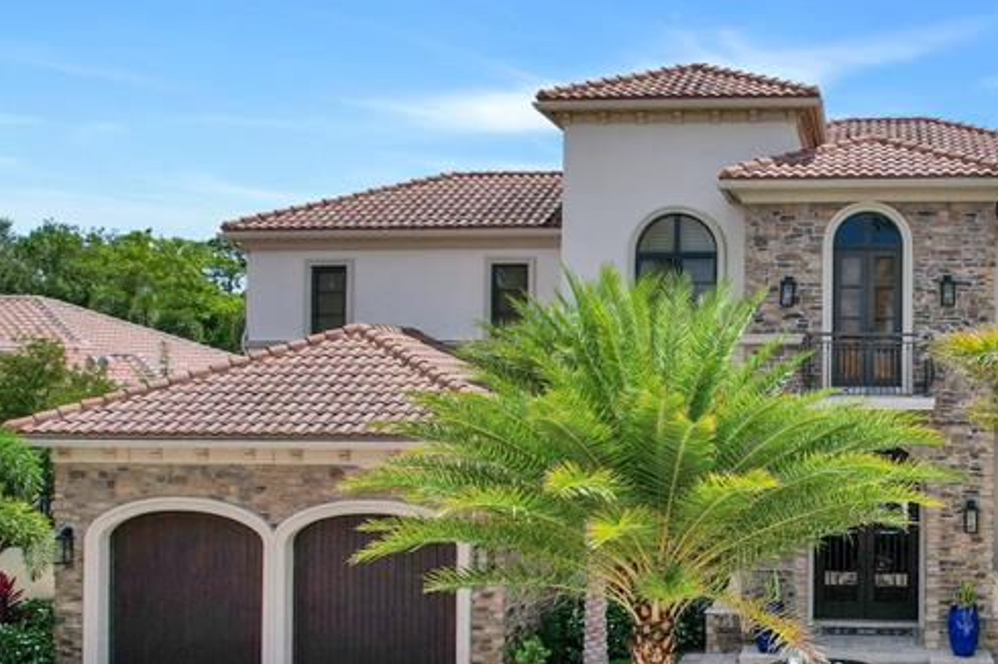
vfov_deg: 28.6
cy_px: 530
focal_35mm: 46
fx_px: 1274
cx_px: 945
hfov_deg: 38.9
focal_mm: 8.38
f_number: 2.8
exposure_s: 1/2500
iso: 110
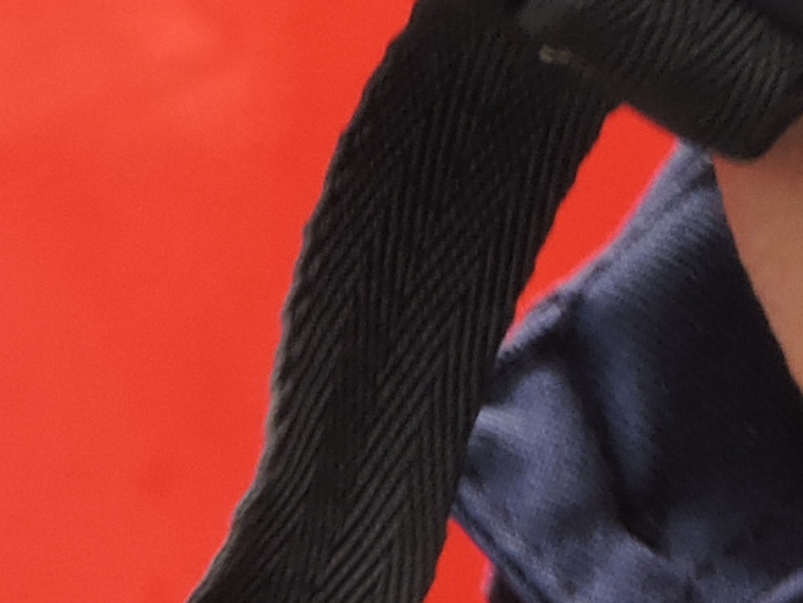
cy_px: -1035
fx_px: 16965
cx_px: 1653
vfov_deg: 2.0
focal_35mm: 731
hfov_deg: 2.7
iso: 160
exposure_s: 1/60
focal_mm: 22.4
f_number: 5
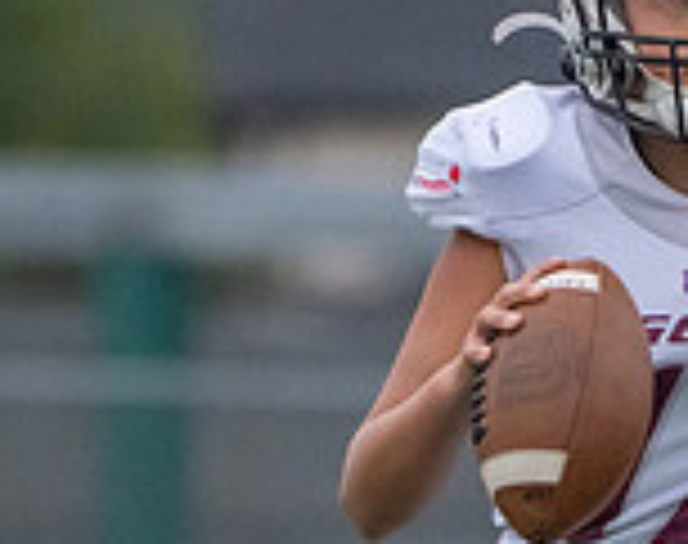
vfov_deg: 0.8
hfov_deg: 1.0
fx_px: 40989
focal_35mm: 2022
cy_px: 621
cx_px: 439
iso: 5000
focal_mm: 400
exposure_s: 1/1250
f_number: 5.6
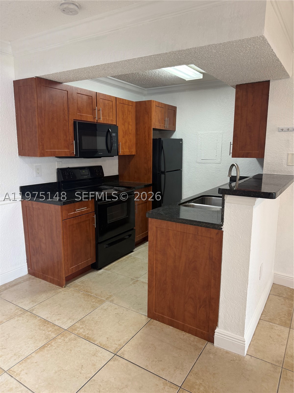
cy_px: 196
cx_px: 147
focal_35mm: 24
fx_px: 272
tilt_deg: -10.0
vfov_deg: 71.6
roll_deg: -0.5
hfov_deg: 56.8
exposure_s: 1/60
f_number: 1.78
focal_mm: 6.76
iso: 160
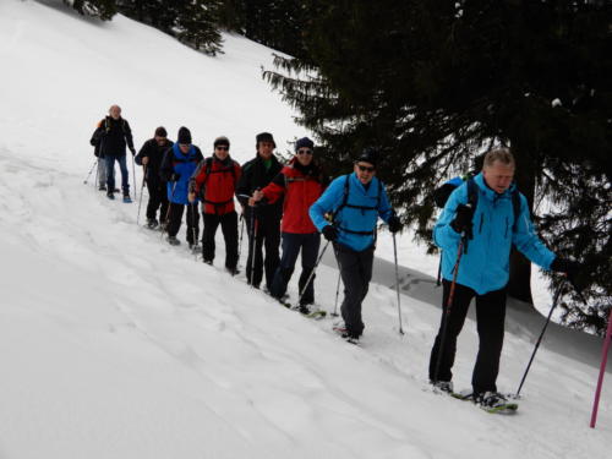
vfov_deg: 29.1
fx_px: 884
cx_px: 306
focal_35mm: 50
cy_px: 230
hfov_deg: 38.2
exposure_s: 1/320
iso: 80
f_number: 4
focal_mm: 8.9
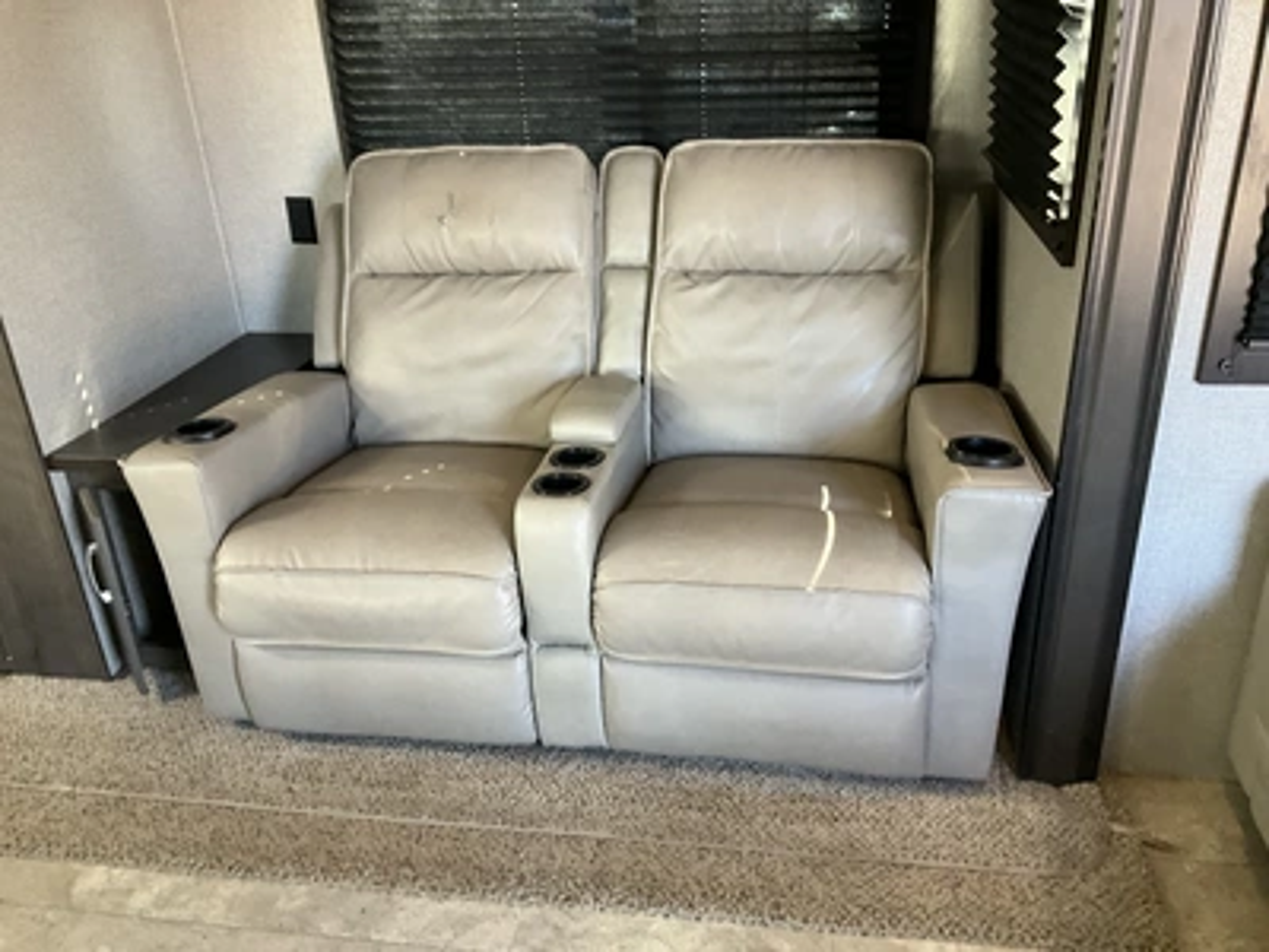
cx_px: 634
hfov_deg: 61.7
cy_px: 476
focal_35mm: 29
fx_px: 1063
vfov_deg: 48.2
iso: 160
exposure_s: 1/60
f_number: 1.8
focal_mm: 3
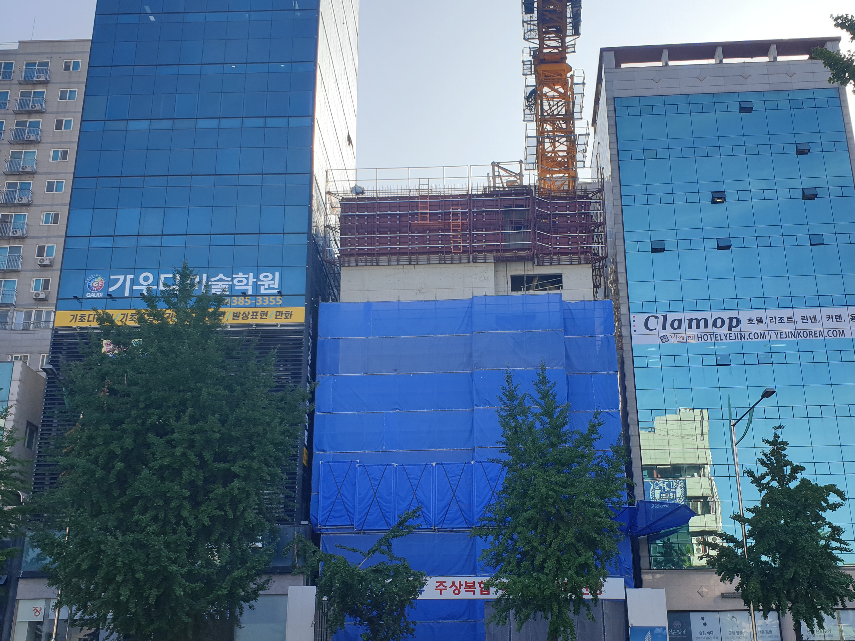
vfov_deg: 38.6
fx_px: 914
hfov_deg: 50.1
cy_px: 347
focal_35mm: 37
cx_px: 458
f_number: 2.4
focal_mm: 4.3
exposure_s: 1/641
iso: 50
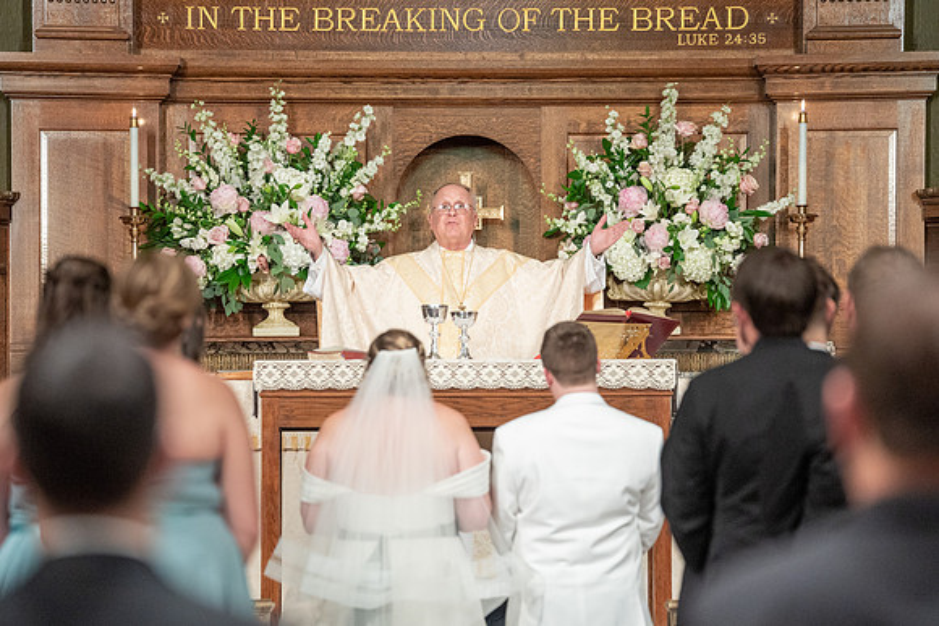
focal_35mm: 215
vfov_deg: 6.4
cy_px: 330
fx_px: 5618
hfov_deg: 9.6
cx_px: 438
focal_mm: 198
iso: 2000
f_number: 2.8
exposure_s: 1/160
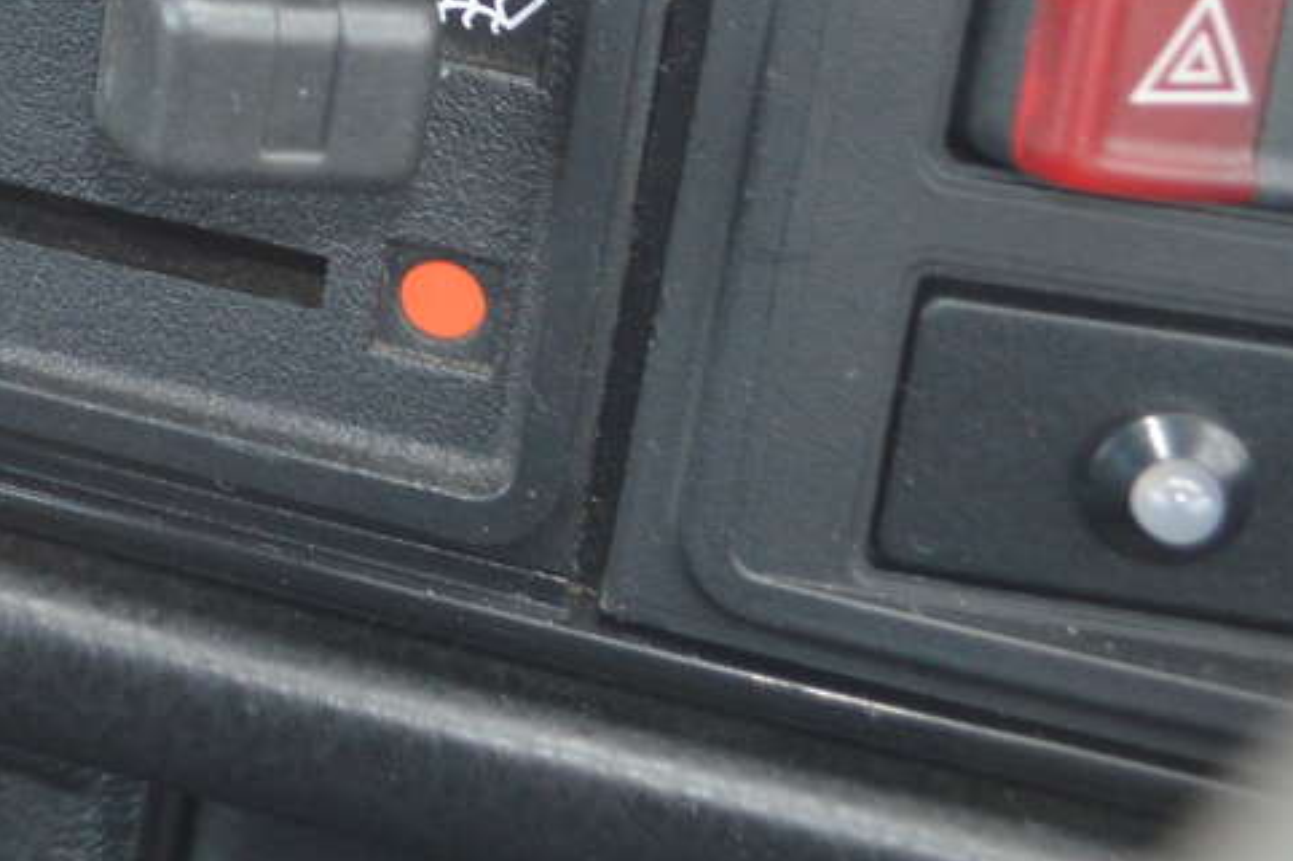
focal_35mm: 112
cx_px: -542
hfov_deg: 16.9
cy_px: -869
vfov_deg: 11.1
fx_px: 4021
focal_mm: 18
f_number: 4
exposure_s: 1/125
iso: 360
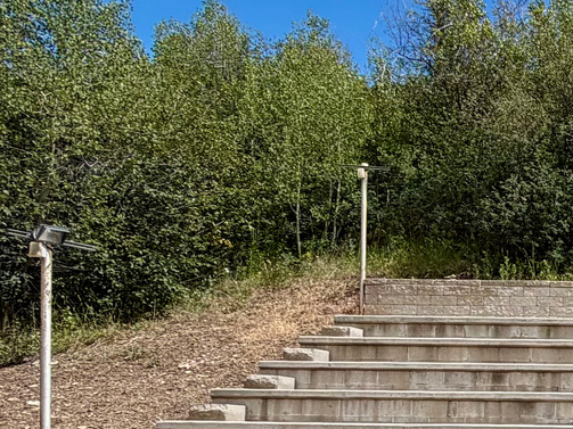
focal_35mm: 57
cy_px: 415
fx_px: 943
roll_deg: -0.3
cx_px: 843
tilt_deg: +2.6
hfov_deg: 25.8
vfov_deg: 24.6
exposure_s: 1/770
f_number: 2.2
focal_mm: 2.22
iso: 20
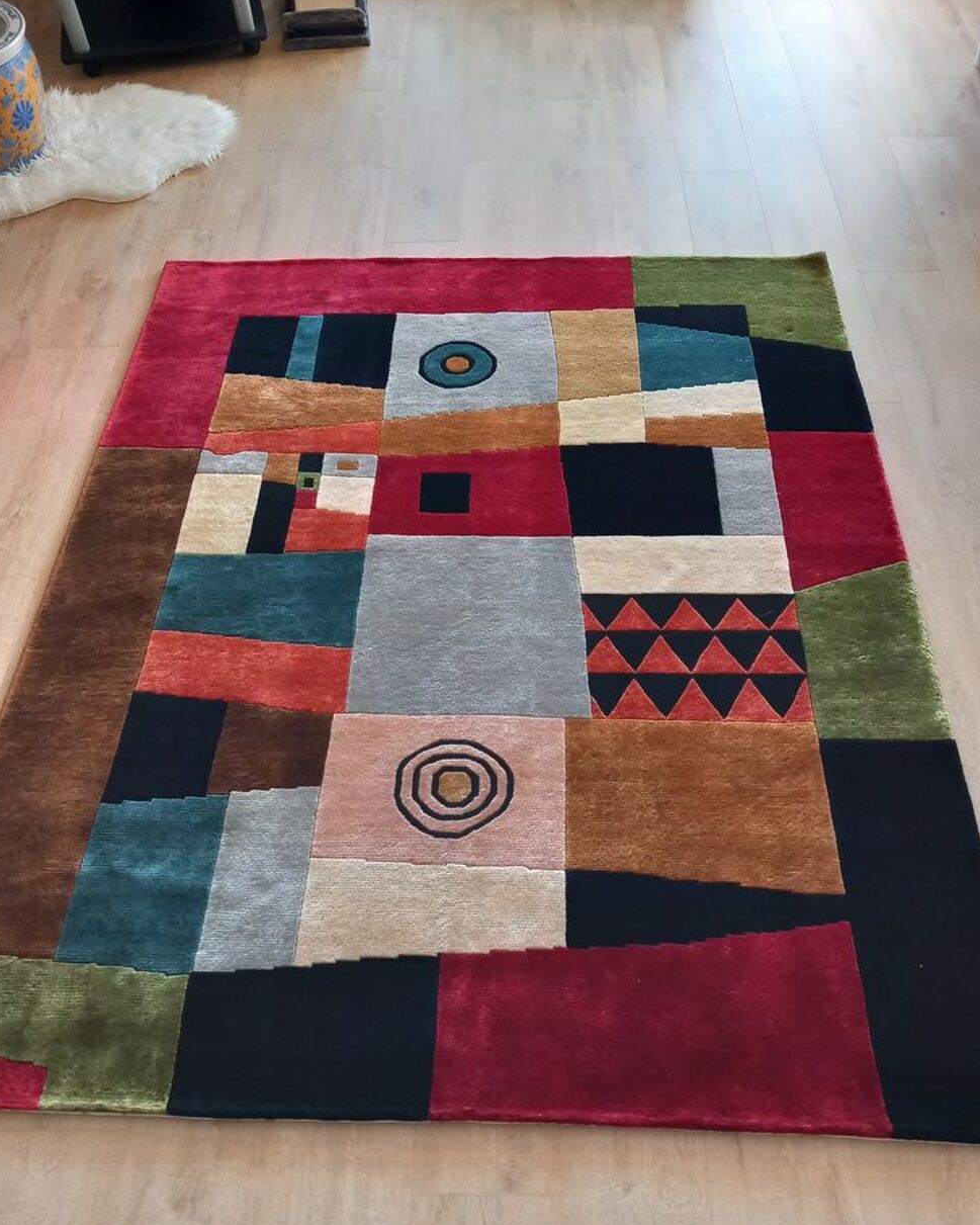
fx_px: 1051
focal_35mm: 29
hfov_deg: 50.0
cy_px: 665
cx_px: 500
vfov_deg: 60.3
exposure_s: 1/25
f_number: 1.8
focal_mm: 4
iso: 200
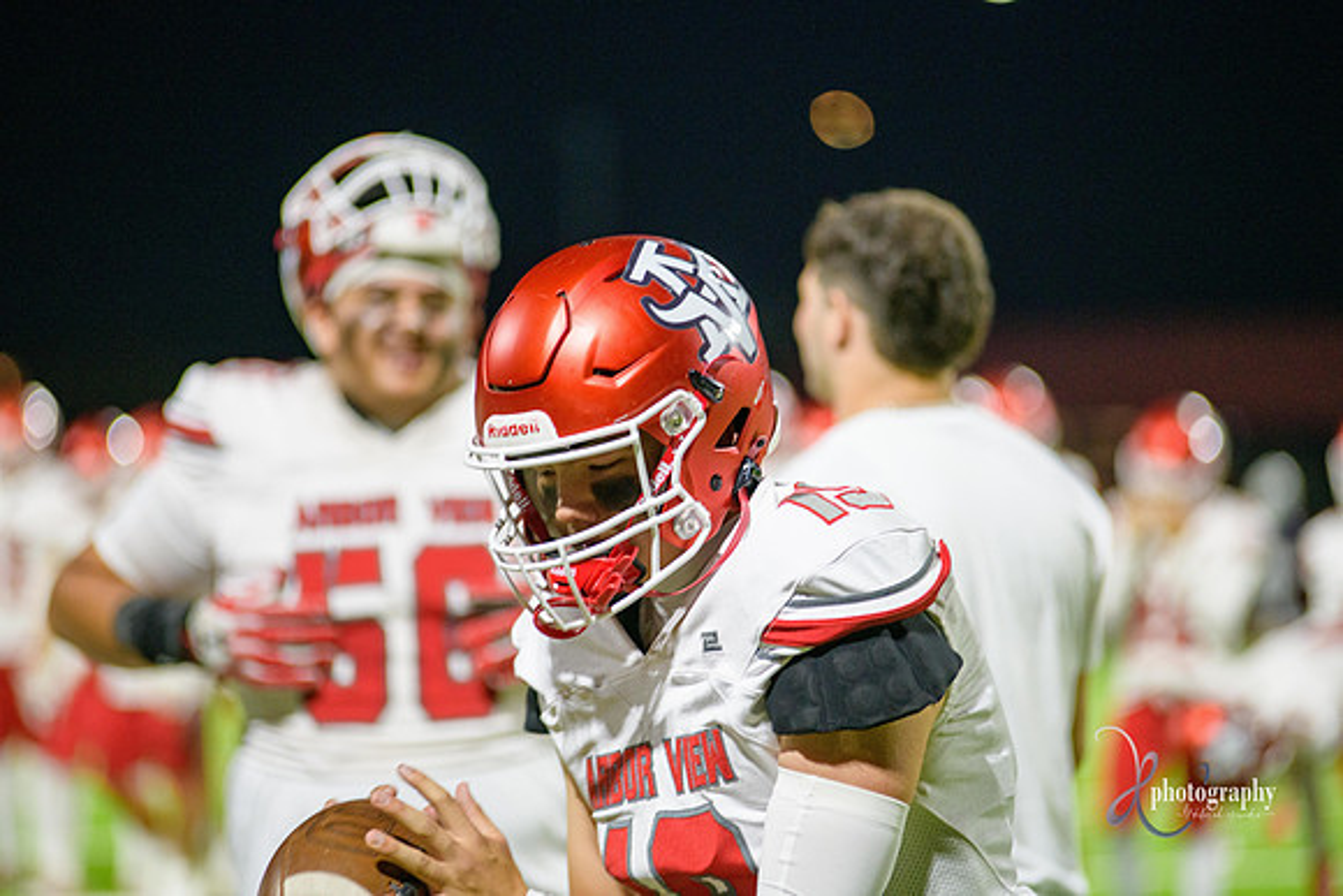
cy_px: 448
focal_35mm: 175
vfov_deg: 7.9
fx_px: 6530
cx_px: 672
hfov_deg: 11.7
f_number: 2.8
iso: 2000
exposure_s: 1/320
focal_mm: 175
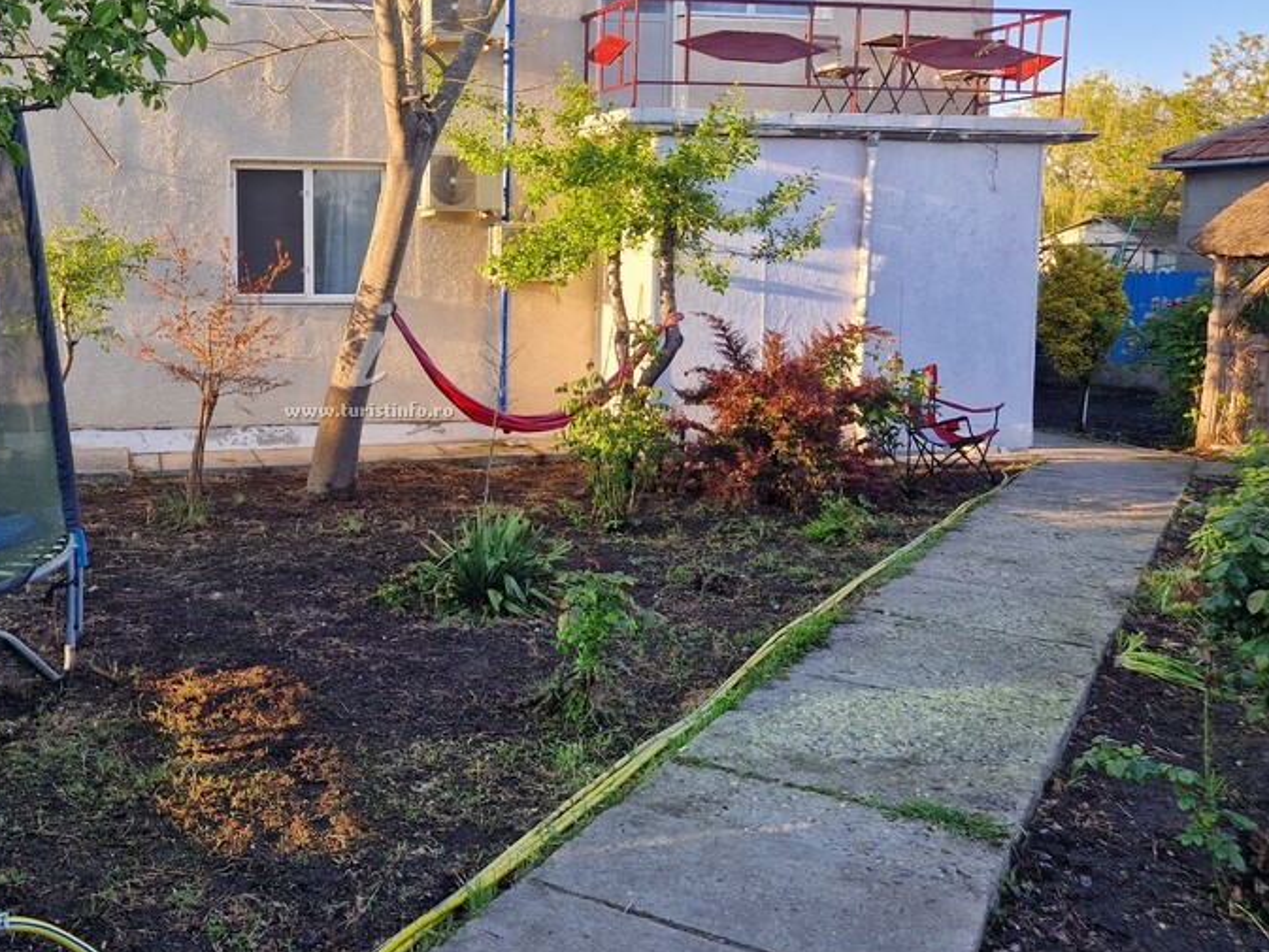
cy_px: 356
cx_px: 368
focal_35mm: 35
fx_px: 1283
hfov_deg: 51.1
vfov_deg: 40.4
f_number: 1.8
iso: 50
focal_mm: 5.4
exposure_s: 1/286
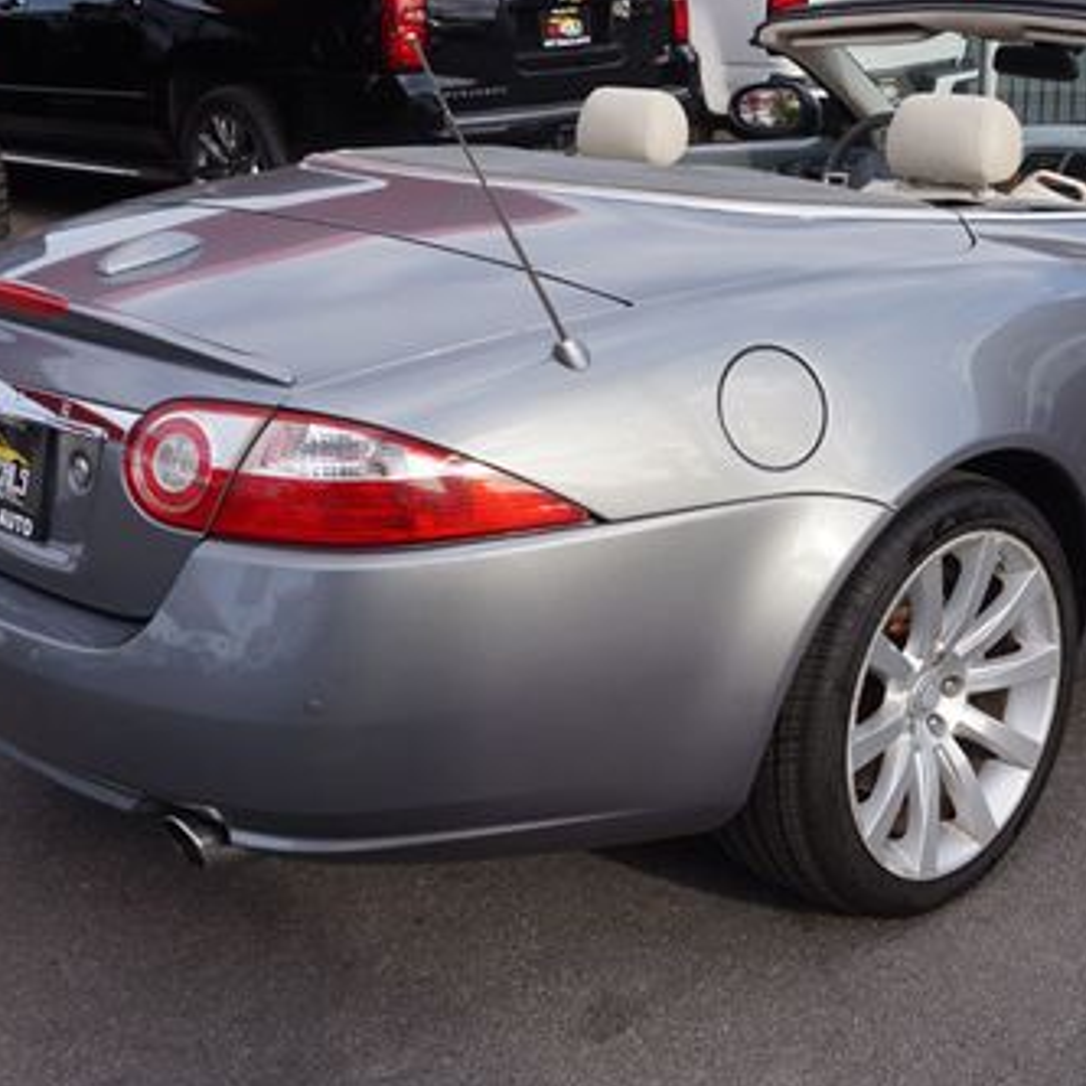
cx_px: 747
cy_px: 460
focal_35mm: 49
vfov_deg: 34.6
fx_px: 1739
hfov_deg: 34.3
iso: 100
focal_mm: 20
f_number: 6.3
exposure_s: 1/200
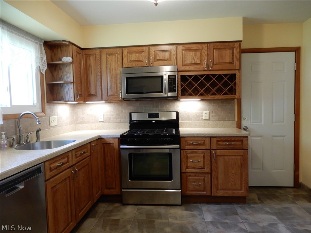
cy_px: 116
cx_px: 156
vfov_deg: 56.8
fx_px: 216
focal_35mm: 24
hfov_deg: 71.6
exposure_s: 1/30
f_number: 3.4
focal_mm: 4.3
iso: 400
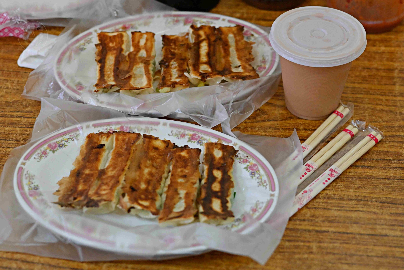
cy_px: 135
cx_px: 202
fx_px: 842
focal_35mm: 75
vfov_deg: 18.2
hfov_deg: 27.0
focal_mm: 50
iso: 1100
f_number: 3.2
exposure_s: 1/200
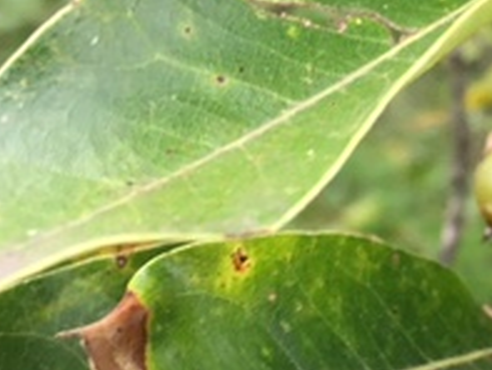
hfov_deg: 19.8
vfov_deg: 15.7
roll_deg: +4.0
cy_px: 212
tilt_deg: -10.2
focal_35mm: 94
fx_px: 1337
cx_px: 559
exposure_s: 1/30
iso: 64
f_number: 2.2
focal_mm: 4.15
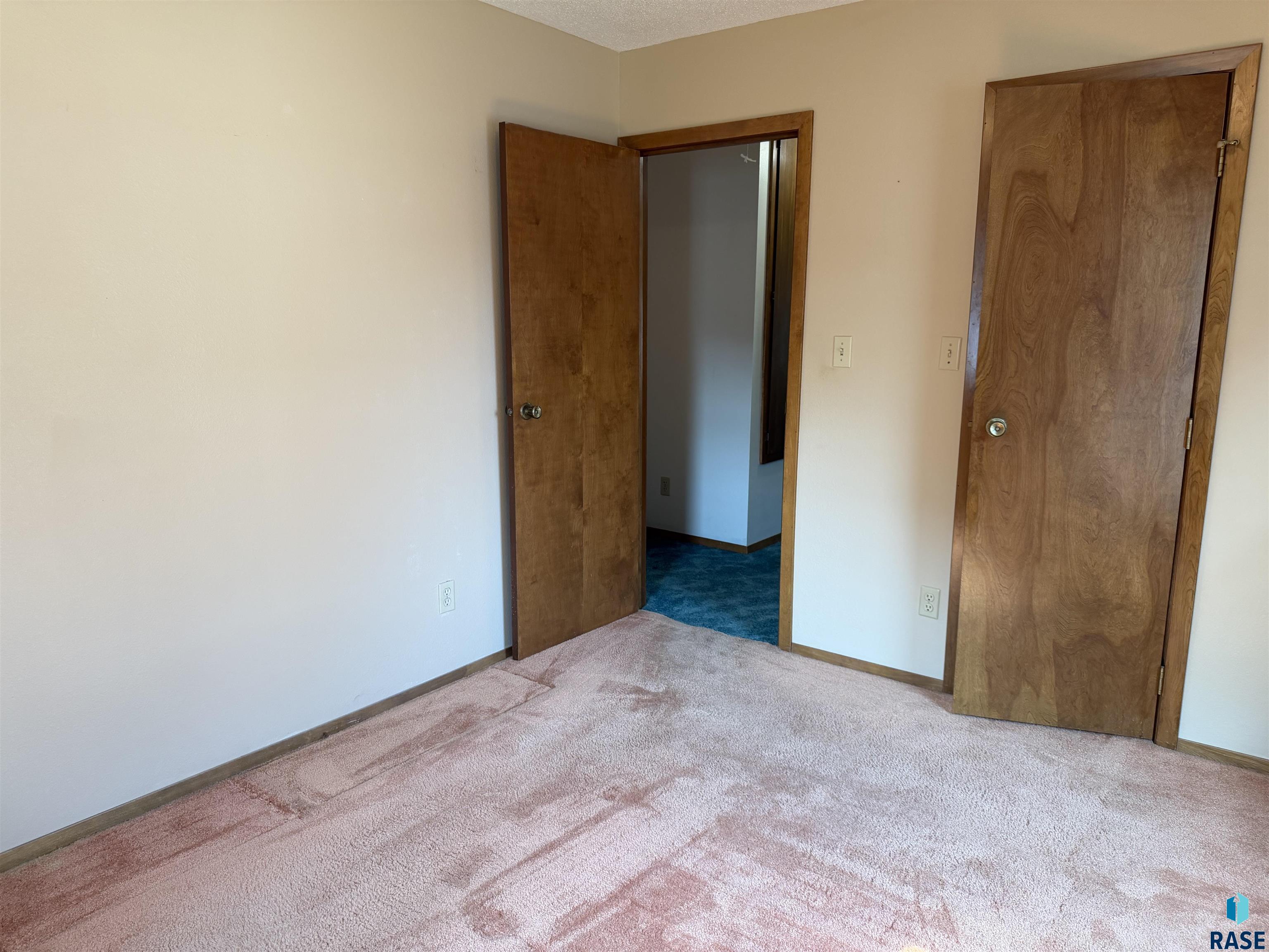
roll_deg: +0.7
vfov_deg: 56.8
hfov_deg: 71.6
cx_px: 634
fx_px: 880
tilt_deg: -10.0
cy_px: 476
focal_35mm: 24
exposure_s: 1/120
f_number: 1.78
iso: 160
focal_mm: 6.76
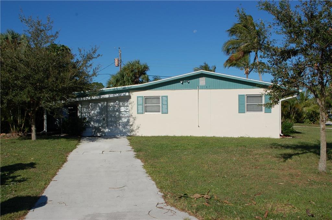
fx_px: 332
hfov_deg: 53.2
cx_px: 166
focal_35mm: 36
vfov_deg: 36.8
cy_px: 110
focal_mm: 24
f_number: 11
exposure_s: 1/500
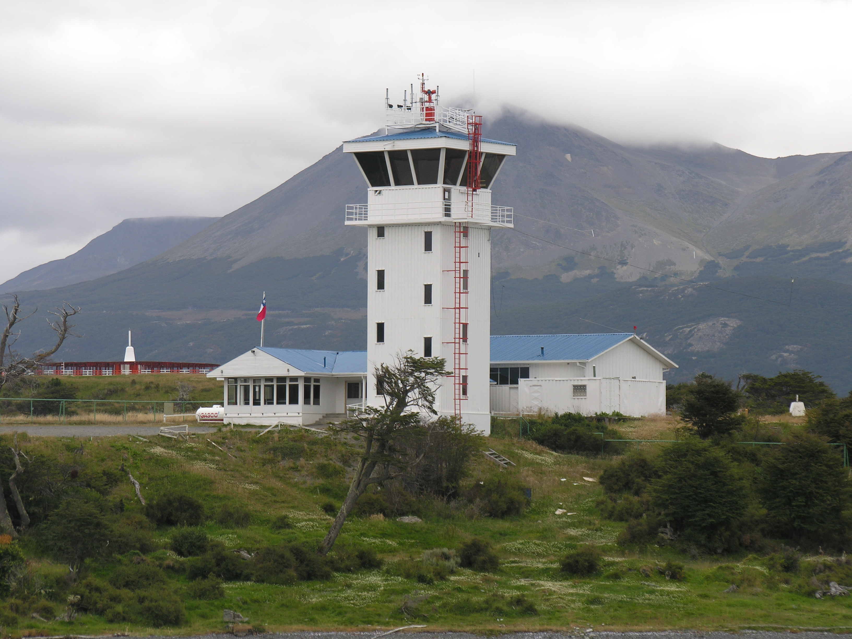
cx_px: 426
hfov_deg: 11.3
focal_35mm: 175
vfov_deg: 8.5
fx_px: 4307
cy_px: 320
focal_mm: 44.5
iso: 50
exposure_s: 1/68.3
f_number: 4.5
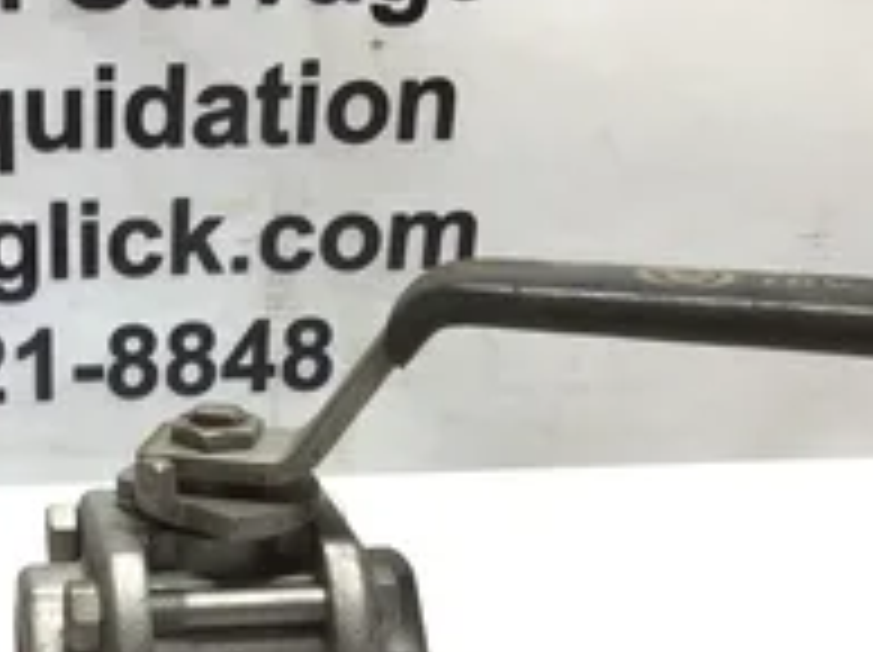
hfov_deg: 28.9
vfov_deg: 22.7
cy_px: 490
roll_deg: +0.2
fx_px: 1612
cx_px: 68
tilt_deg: -20.8
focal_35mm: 64
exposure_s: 1/120
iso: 32
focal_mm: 3.3
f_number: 2.4
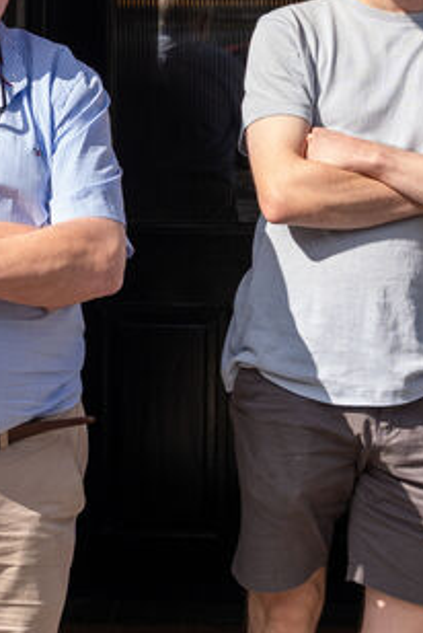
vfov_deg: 20.6
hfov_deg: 14.3
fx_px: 1688
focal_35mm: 96
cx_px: 227
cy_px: 8
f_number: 4
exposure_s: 1/1250
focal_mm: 37
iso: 200
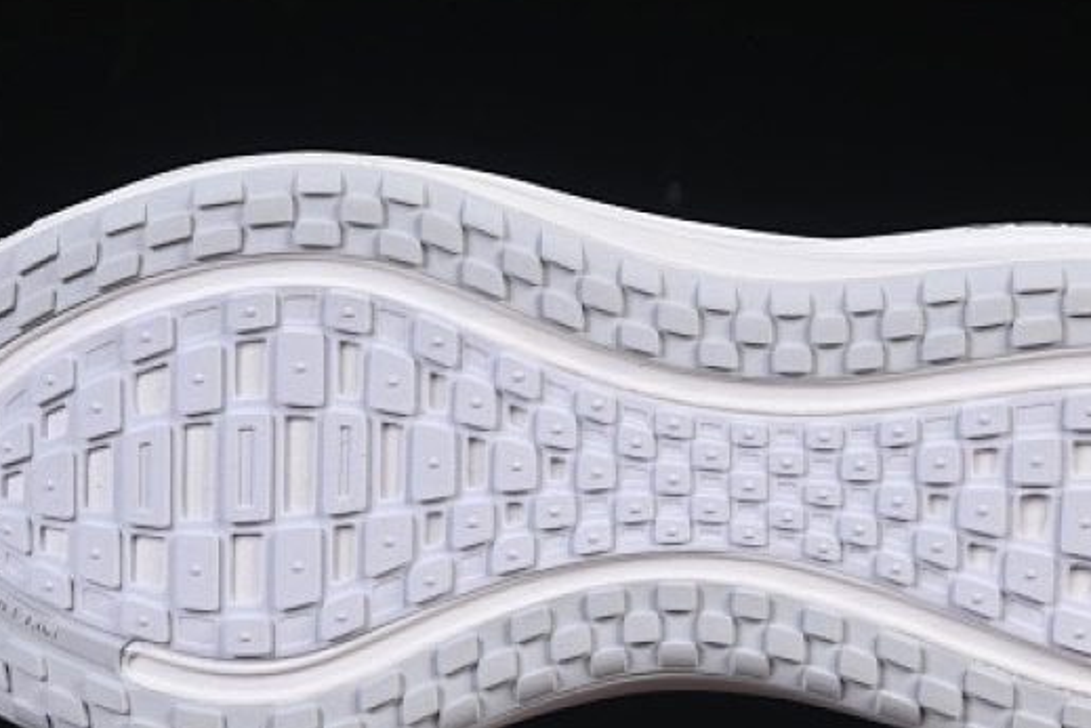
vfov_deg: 8.8
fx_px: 4727
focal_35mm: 156
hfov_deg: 13.2
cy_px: 322
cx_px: 616
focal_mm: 50
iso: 160
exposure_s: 1/80
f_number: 8
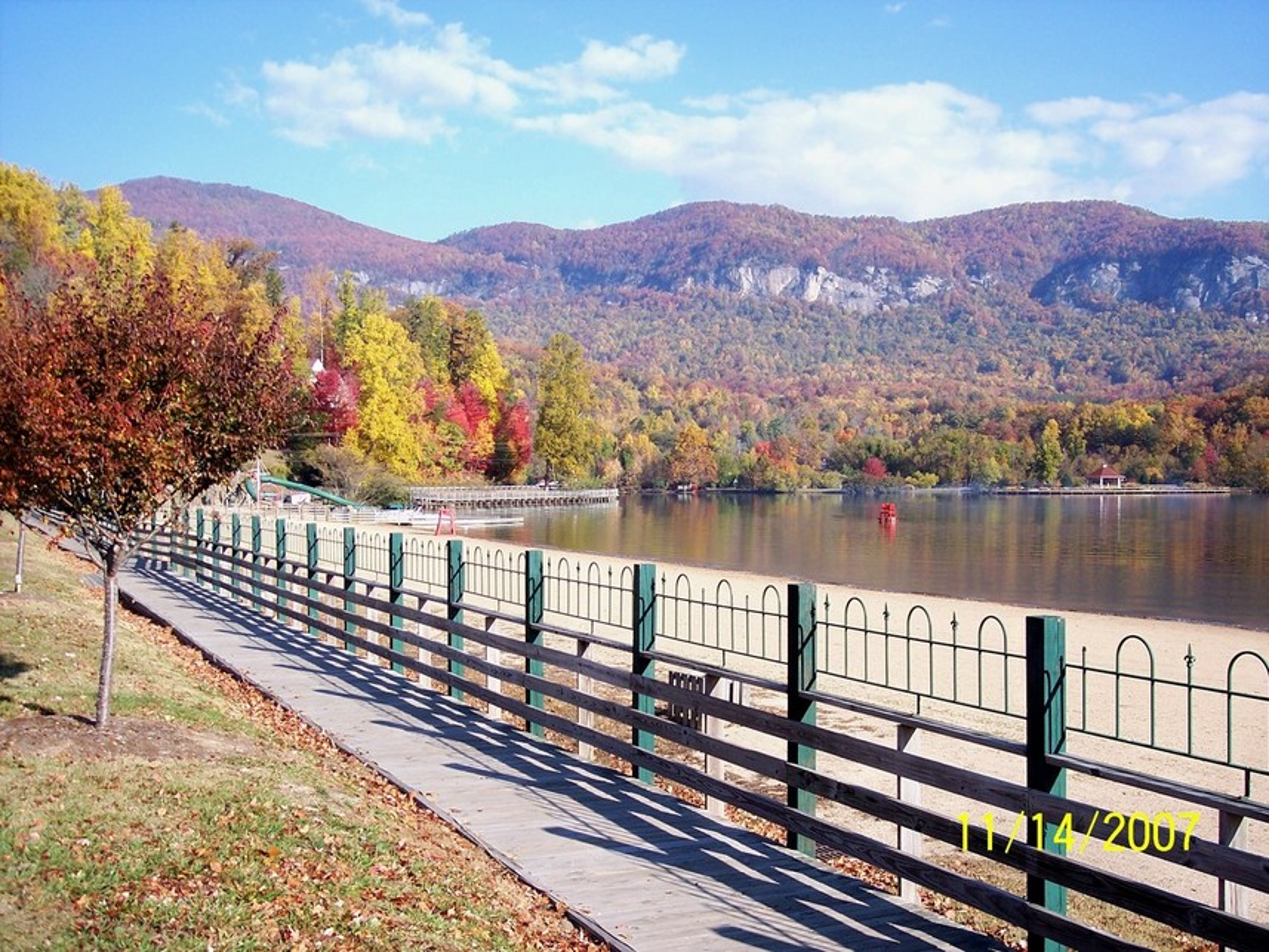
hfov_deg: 47.9
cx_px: 634
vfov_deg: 36.8
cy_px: 476
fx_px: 1430
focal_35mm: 39
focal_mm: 8
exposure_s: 1/500
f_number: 3.4
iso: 100
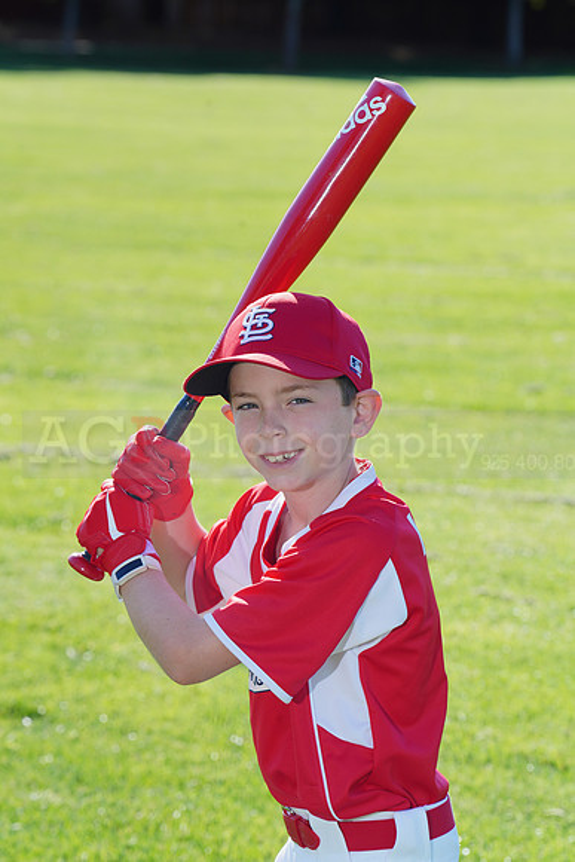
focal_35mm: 184
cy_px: 431
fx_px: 4405
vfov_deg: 11.2
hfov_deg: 7.5
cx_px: 288
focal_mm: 184
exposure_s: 1/200
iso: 200
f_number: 10
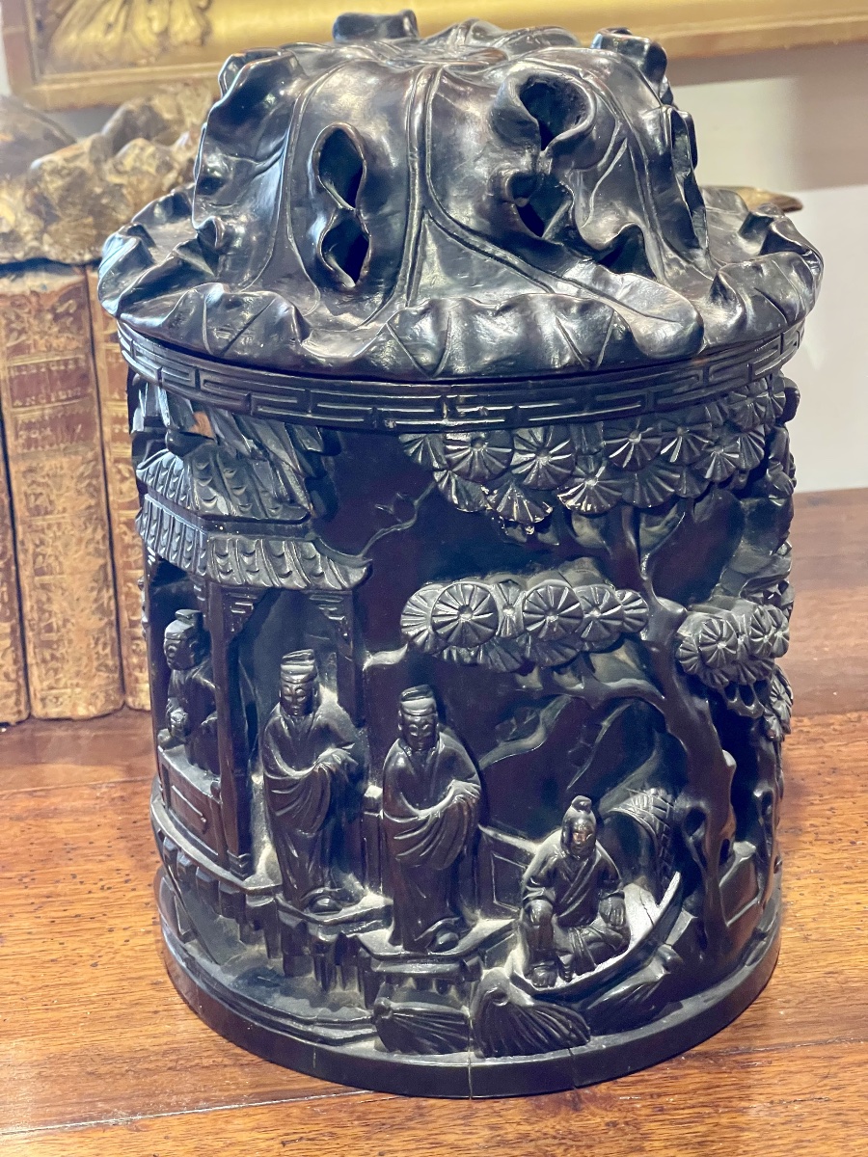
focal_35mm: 64
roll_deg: +1.7
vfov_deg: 30.3
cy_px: 578
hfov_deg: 22.9
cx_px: 434
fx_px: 2140
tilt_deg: -22.1
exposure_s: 1/50
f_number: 2.2
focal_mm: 7.5
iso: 640
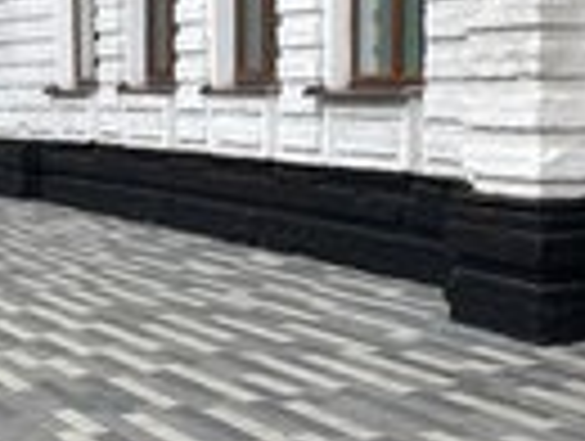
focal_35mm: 80
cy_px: 180
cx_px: 176
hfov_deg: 24.2
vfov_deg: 18.5
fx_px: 1354
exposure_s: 1/2092
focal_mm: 4.2
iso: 32
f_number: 1.6
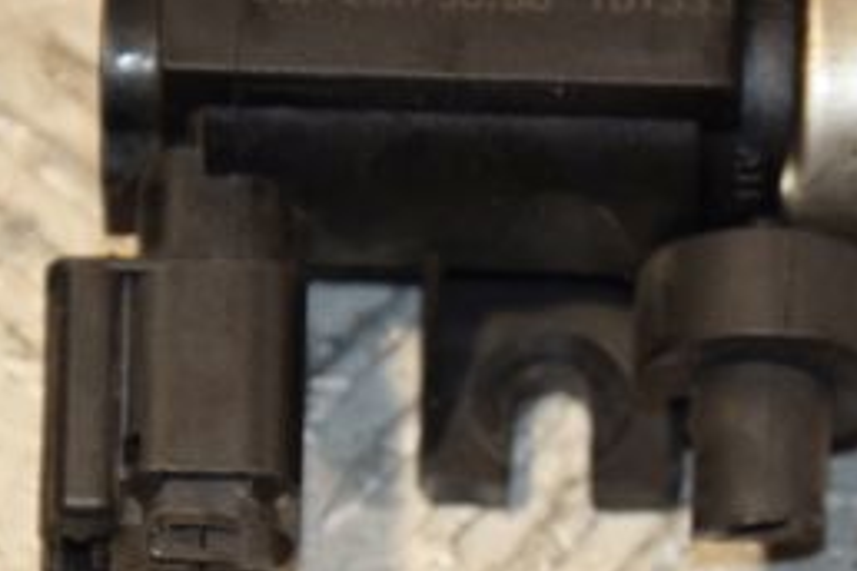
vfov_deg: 3.5
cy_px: 382
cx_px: 598
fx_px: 9289
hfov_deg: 5.3
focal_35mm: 390
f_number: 7.1
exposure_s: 1/200
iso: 800
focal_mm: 105
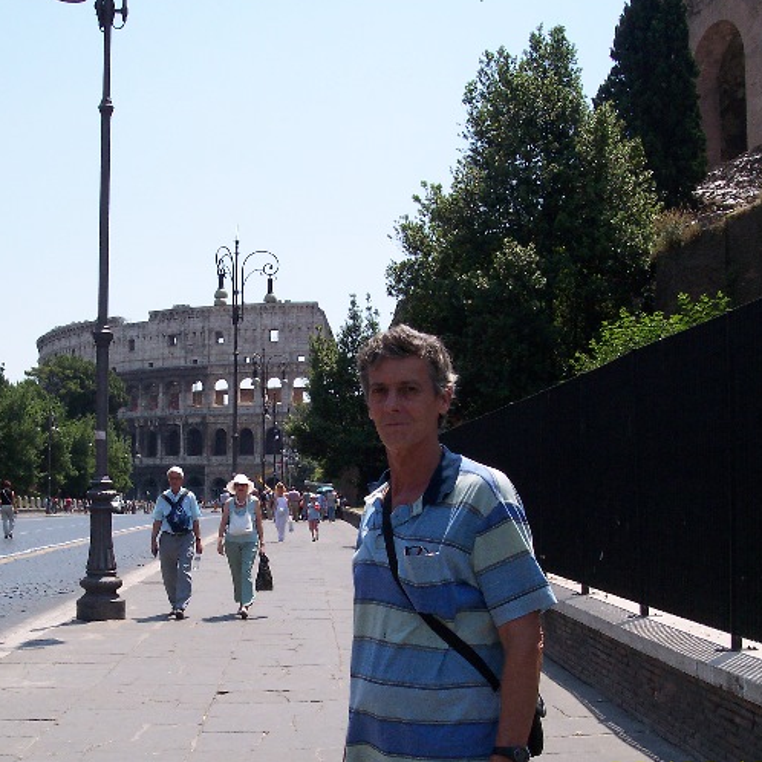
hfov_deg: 31.5
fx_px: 1345
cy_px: 438
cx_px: 291
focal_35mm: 54
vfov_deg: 31.6
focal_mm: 8
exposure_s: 1/700
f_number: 4.8
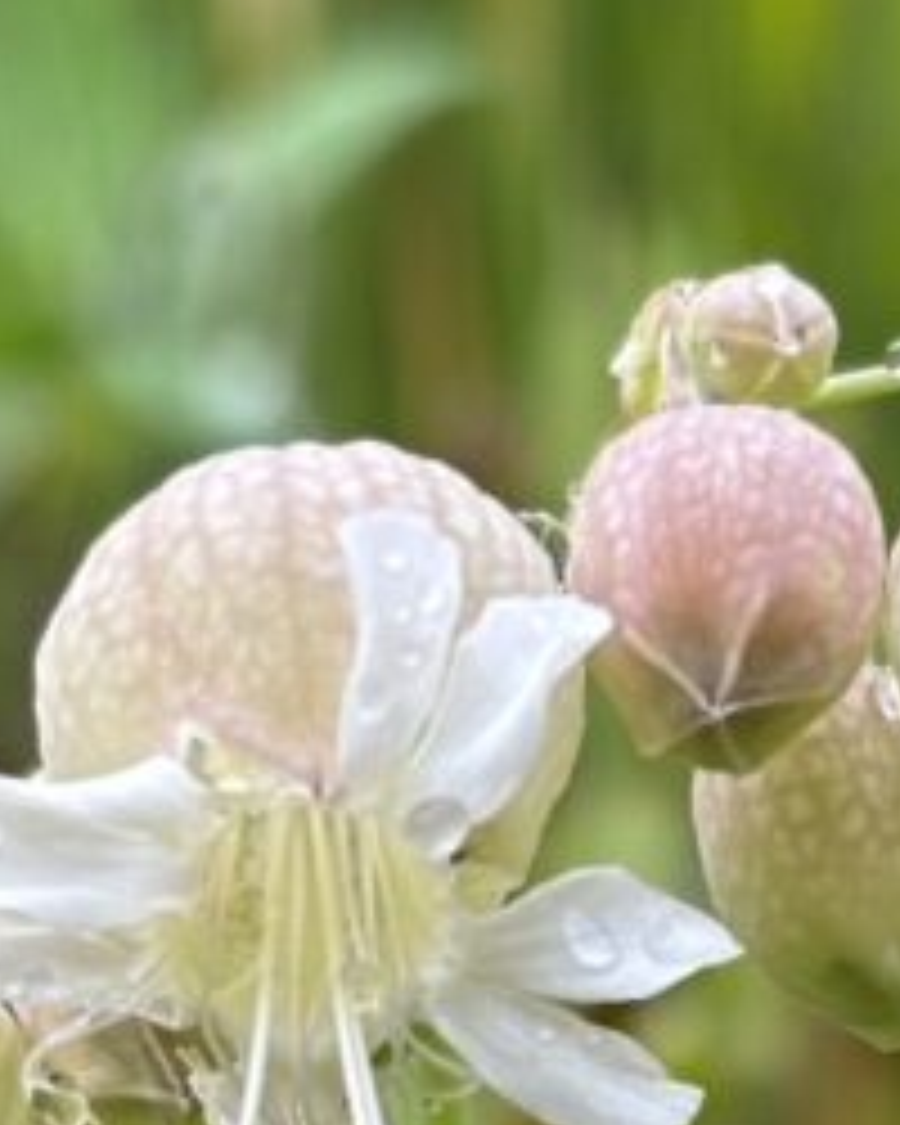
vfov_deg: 9.1
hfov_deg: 7.4
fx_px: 6925
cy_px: 1566
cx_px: 594
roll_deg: -1.2
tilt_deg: -7.6
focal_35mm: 208
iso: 32
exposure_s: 1/121
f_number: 1.6
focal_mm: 5.96
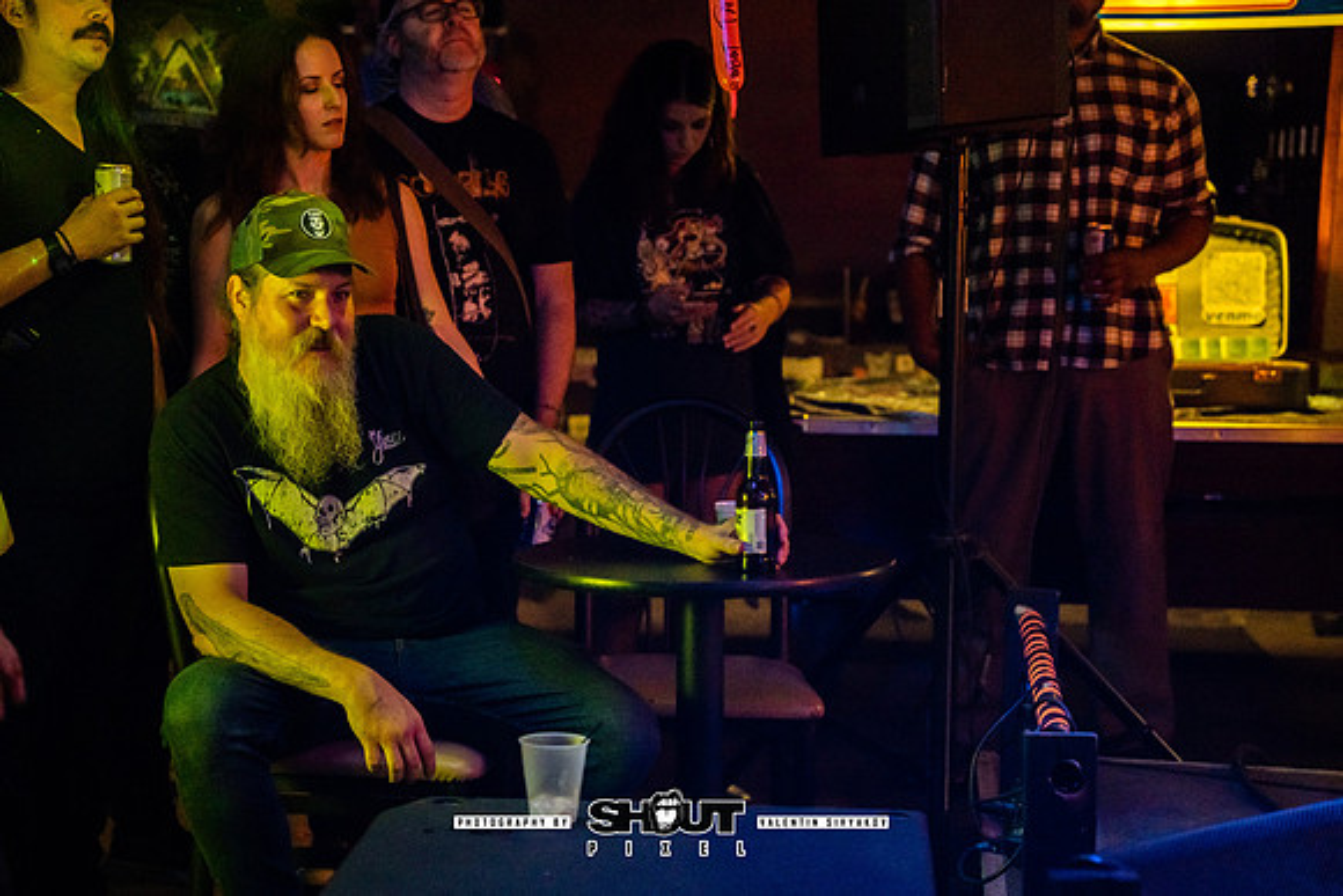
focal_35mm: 80
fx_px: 2999
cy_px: 506
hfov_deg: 25.2
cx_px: 576
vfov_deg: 17.0
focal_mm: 70
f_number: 2.8
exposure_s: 1/200
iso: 3200
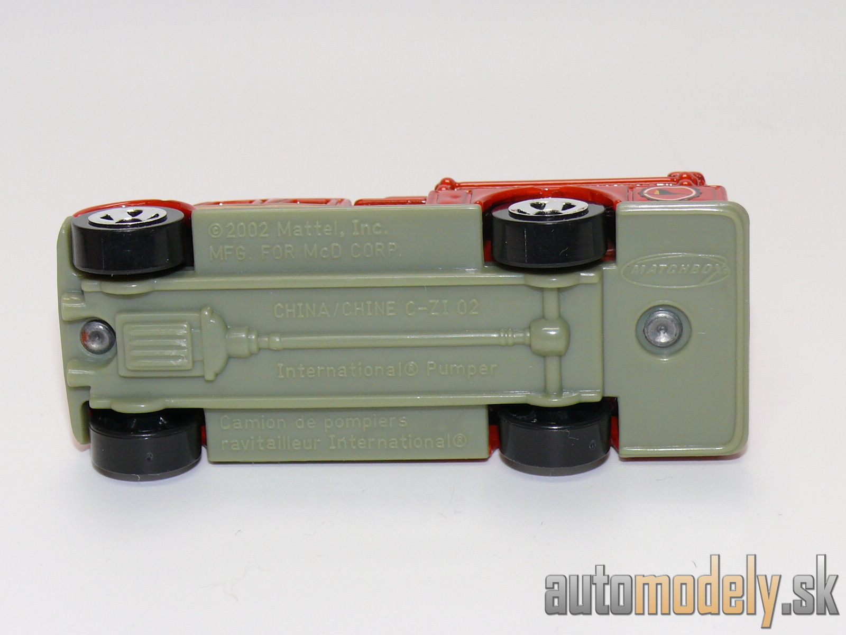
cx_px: 423
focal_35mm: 103
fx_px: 2517
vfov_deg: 14.4
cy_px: 318
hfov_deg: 19.1
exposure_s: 1/30
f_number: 4
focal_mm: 13.5
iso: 100
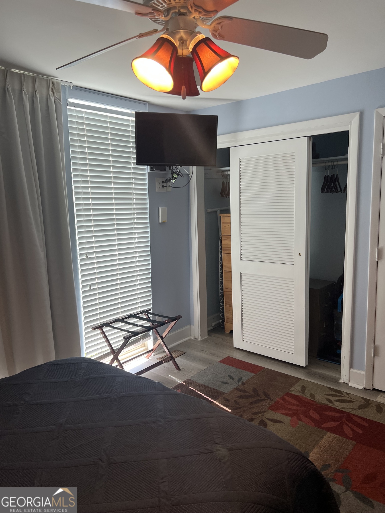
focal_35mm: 26
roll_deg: +2.0
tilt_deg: -8.7
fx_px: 386
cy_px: 256
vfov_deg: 67.3
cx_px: 192
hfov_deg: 53.1
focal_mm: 5.7
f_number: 1.5
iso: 64
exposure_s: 1/120
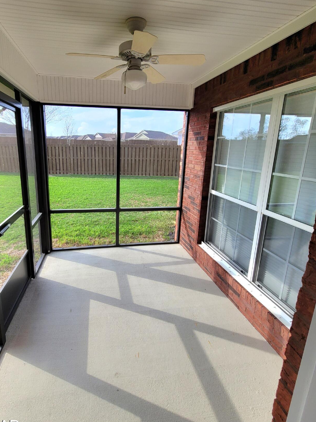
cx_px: 126
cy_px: 190
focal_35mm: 16
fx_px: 195
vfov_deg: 94.2
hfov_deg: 77.2
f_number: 2.2
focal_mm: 2.2
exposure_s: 1/500
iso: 50
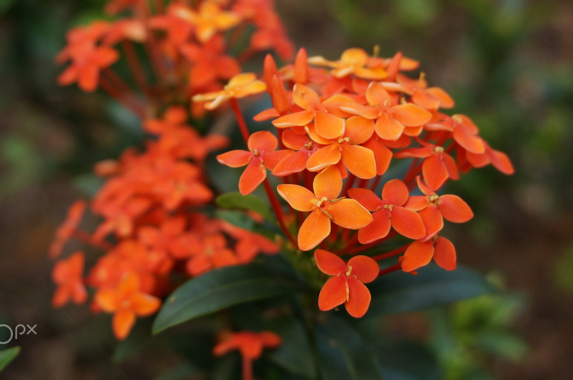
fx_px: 948
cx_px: 275
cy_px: 162
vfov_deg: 22.7
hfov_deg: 33.6
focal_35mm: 60
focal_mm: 33
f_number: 5
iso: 200
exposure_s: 1/60
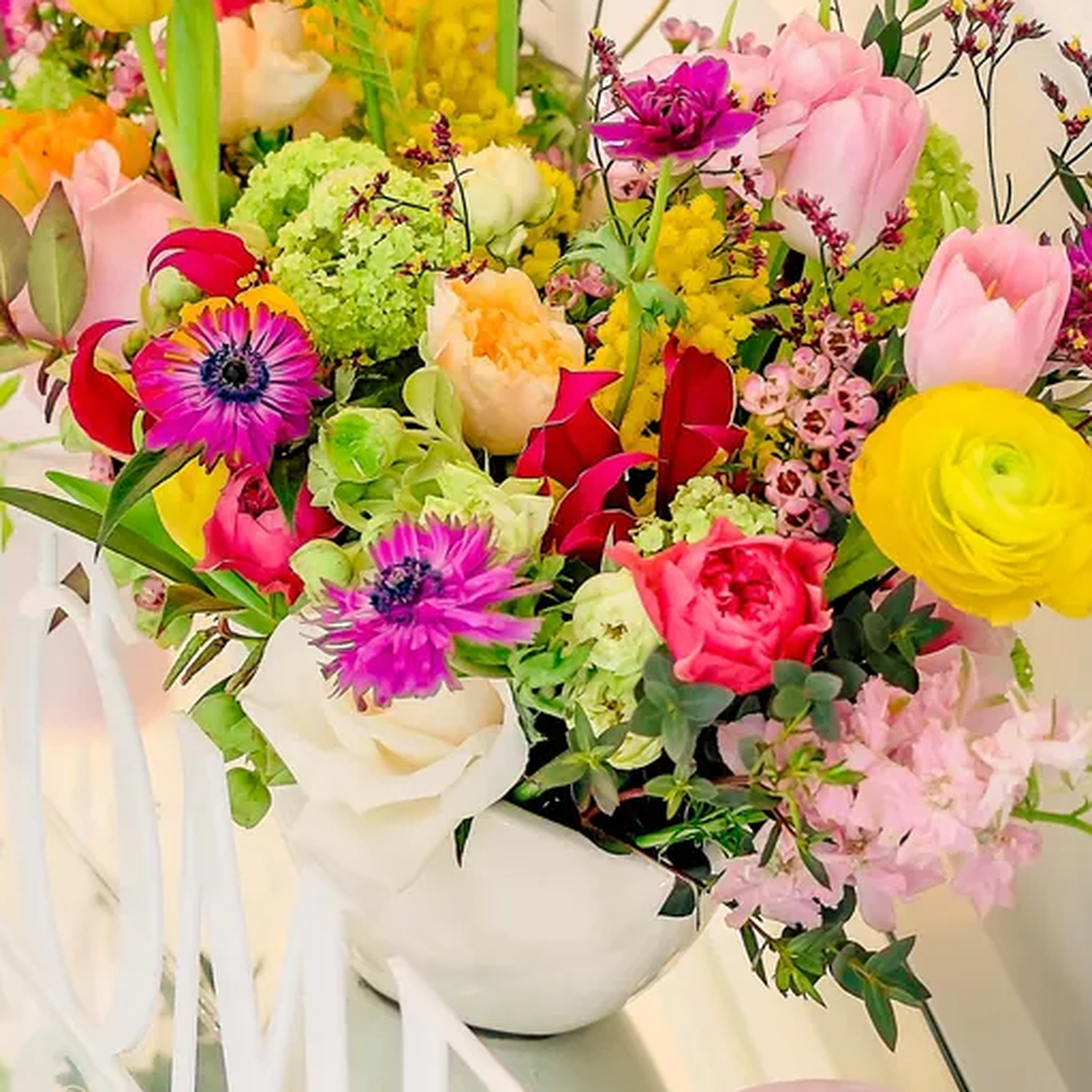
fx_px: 6424
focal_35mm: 180
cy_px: 404
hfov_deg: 9.7
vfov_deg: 9.7
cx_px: 426
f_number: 2.8
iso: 200
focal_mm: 40
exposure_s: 1/80
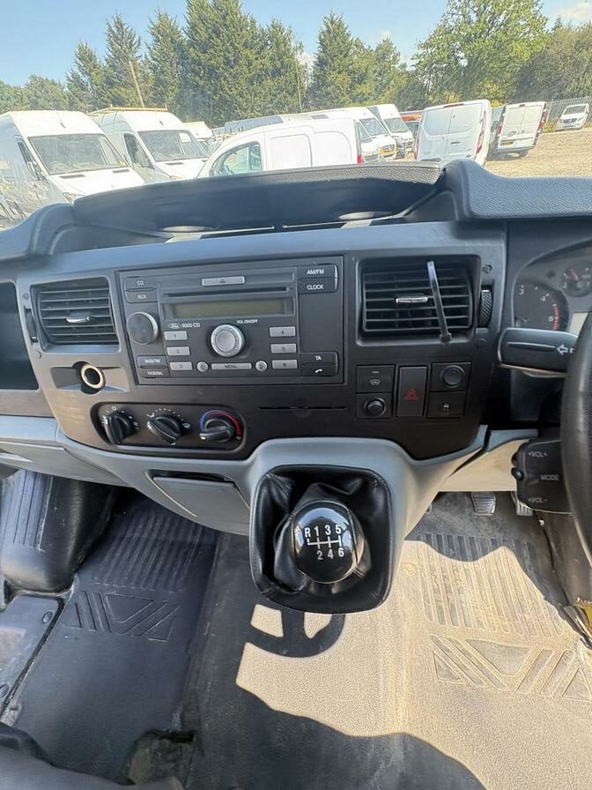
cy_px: 395
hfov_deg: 85.7
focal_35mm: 14
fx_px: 319
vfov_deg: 102.1
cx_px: 296
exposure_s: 1/99
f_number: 2.2
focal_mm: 2.22
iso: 125
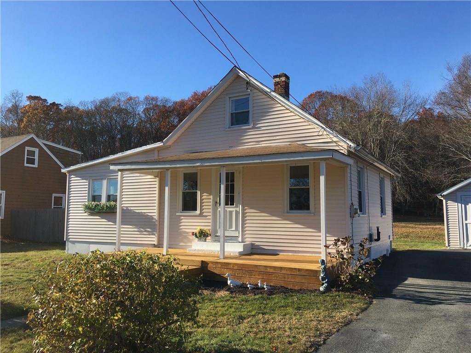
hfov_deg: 61.7
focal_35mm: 29
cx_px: 236
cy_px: 176
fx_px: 395
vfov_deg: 48.2
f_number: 2.2
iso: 25
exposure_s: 1/1221
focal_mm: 4.15
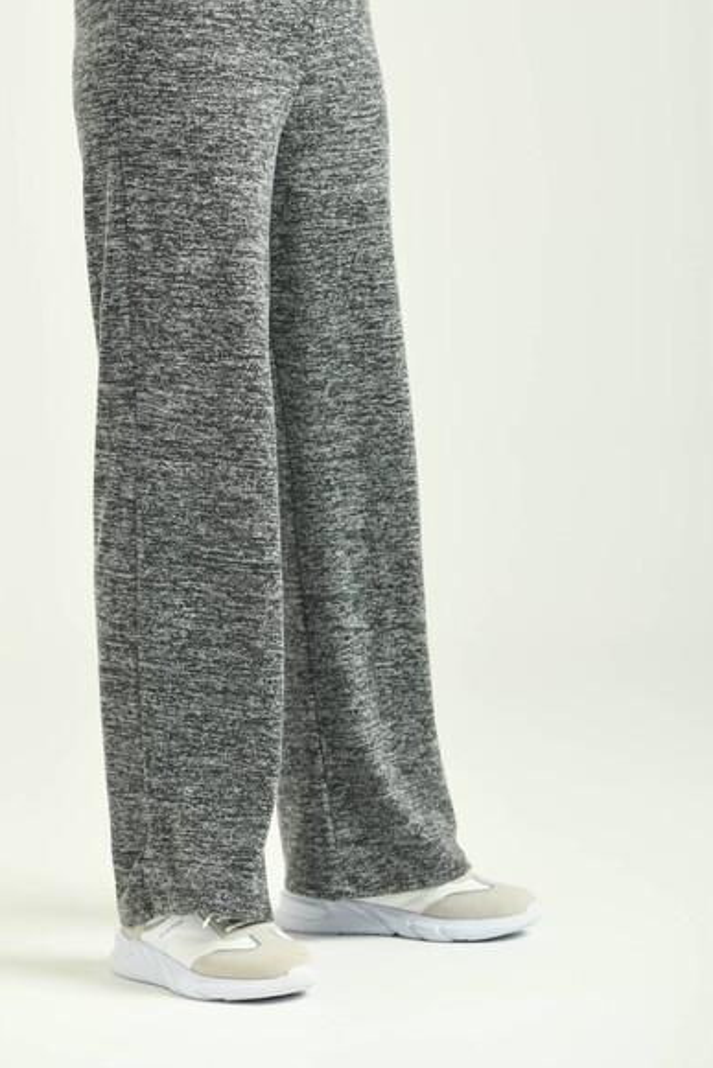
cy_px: 379
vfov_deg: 13.7
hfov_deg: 9.2
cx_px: 280
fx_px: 4453
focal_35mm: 150
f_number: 5.6
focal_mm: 116
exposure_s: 1/160
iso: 125
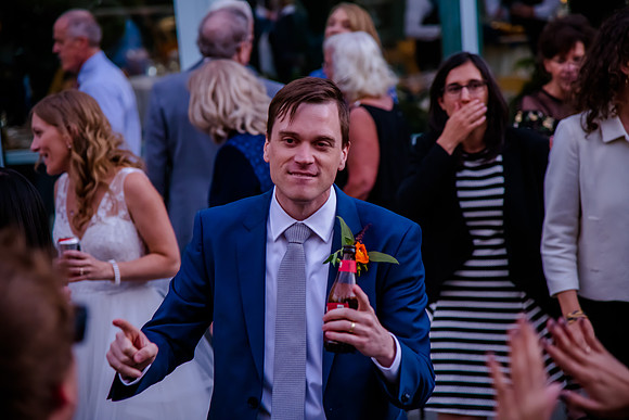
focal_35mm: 110
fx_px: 1922
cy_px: 210
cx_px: 314
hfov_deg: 18.6
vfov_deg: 12.5
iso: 3200
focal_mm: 110
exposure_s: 1/640
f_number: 4
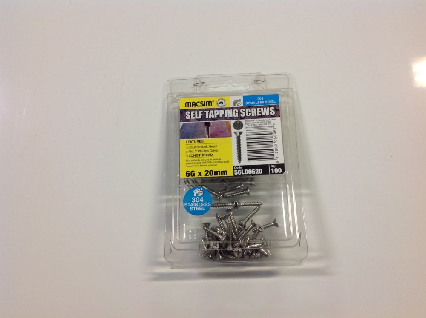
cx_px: 213
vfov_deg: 40.6
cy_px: 159
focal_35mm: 35
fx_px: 430
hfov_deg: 52.7
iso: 64
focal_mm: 4.28
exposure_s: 1/17
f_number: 2.4
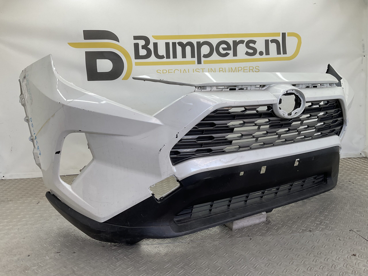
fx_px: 308
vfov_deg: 48.2
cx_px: 184
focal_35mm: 29
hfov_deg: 61.7
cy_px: 138
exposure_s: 1/126
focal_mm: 3
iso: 16
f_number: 1.8
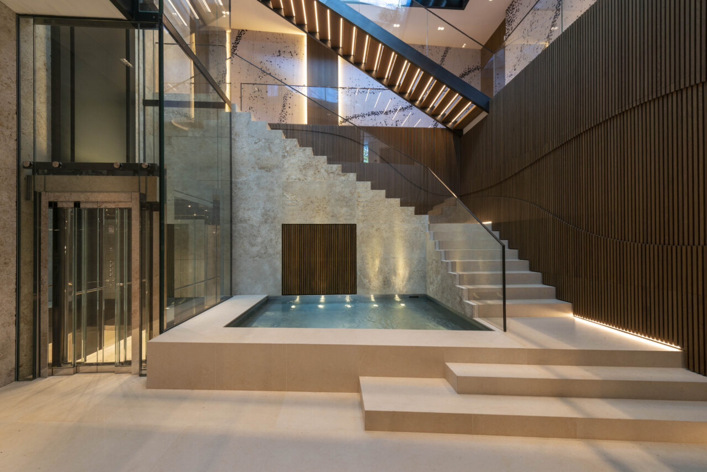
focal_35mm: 14
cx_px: 354
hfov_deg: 104.2
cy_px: 236
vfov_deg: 81.2
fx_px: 275
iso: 400
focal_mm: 14
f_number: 11
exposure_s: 1/6
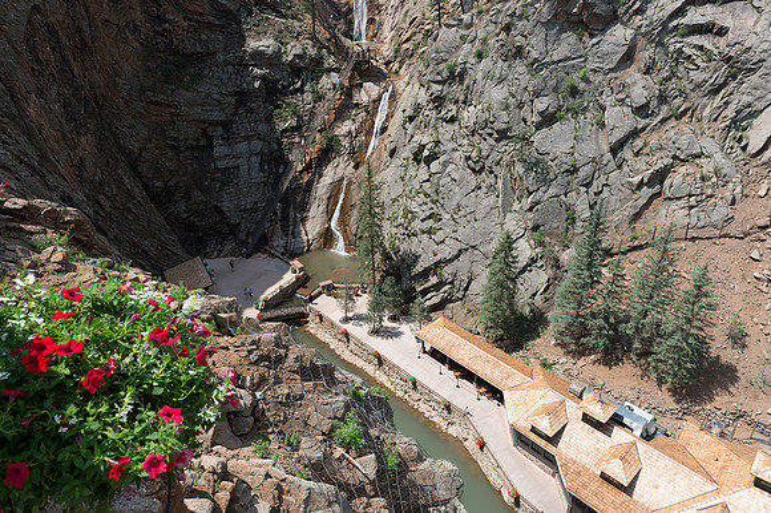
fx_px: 514
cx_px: 386
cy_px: 256
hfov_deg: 73.8
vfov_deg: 53.1
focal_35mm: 24
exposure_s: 1/160
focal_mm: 24
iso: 320
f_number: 9
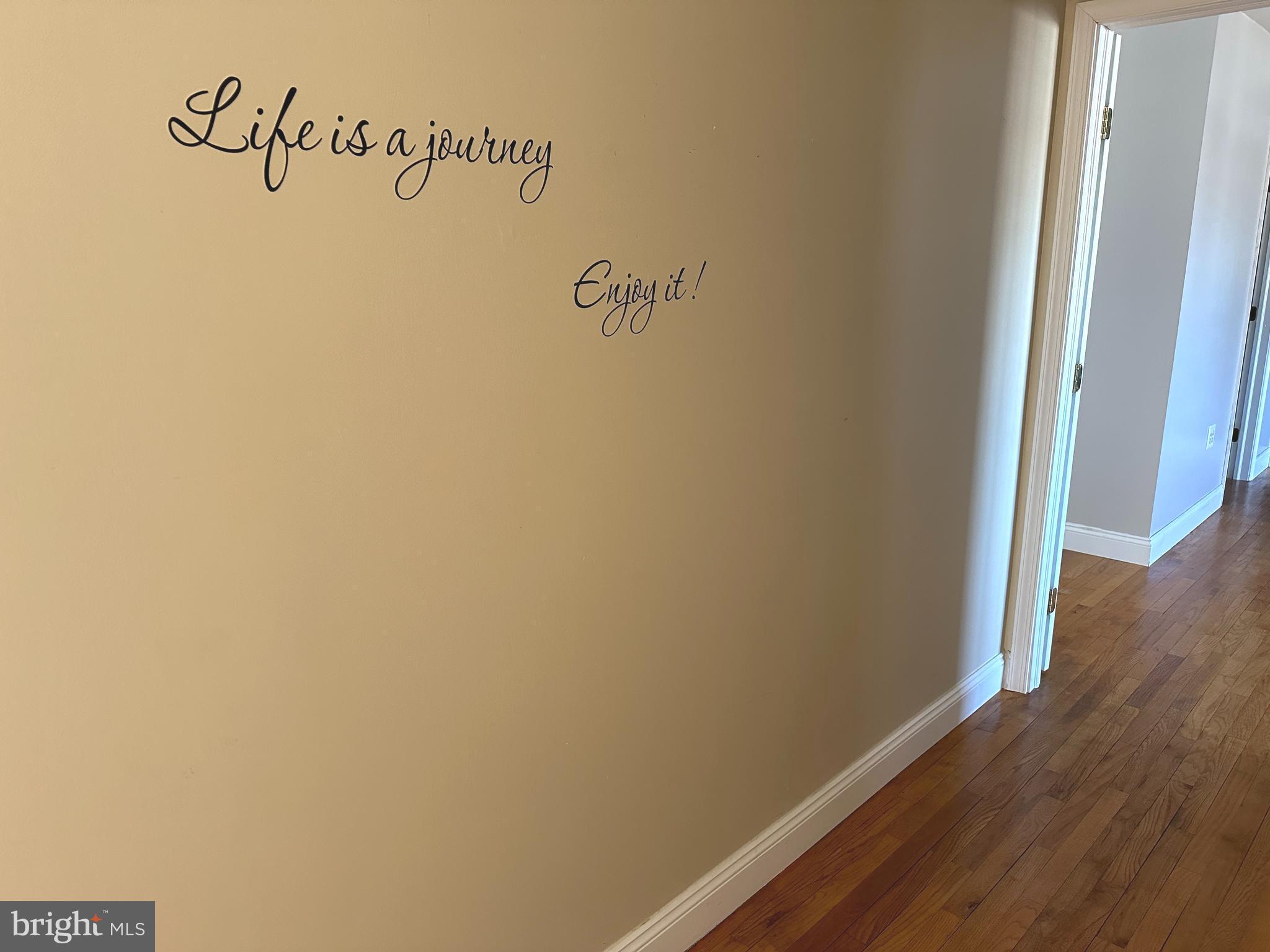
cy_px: 476
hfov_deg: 71.6
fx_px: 881
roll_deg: +1.1
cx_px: 635
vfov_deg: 56.8
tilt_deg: -14.5
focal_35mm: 24
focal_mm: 6.86
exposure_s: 1/60
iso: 500
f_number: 1.78
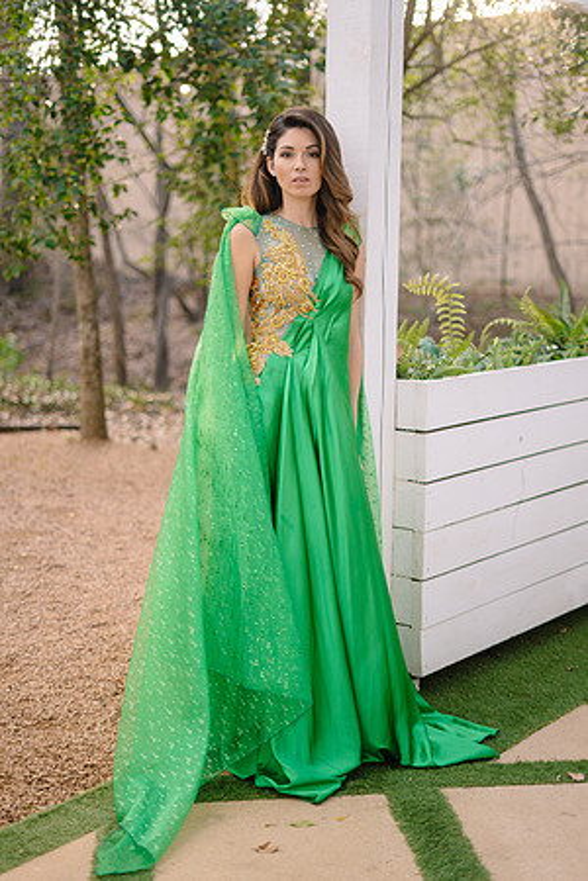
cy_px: 440
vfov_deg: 39.6
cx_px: 294
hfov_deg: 27.0
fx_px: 1225
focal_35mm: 50
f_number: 1.8
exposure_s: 1/200
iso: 160
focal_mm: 50
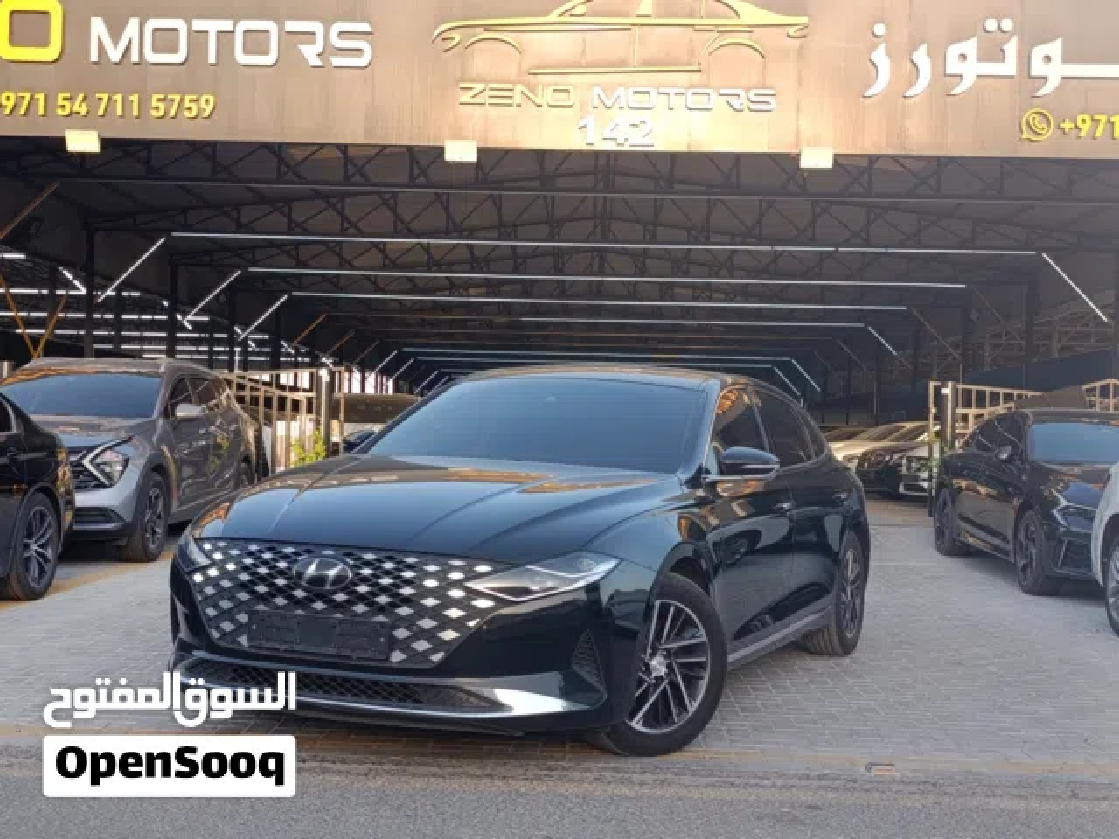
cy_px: 420
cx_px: 560
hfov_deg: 41.2
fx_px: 1487
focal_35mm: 46
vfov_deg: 31.5
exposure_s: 1/100
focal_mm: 6.11
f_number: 1.65
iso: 81
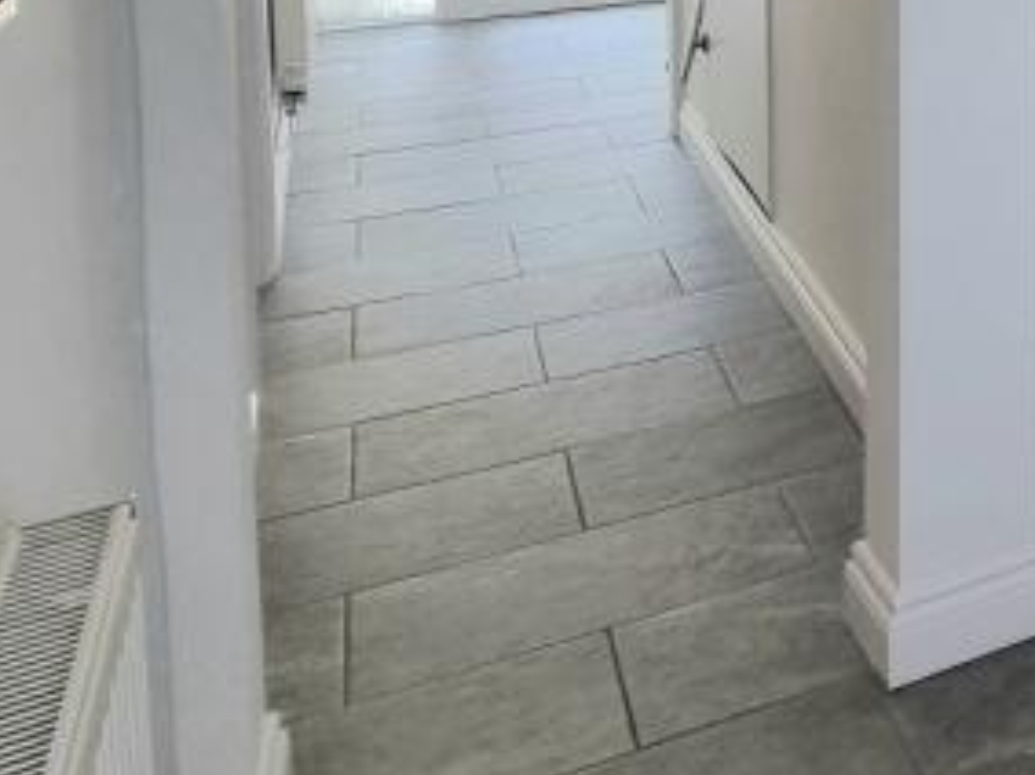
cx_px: 1397
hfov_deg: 30.4
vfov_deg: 25.7
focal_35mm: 47
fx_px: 1405
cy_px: -274
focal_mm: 2.2
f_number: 2.2
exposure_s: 1/120
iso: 80
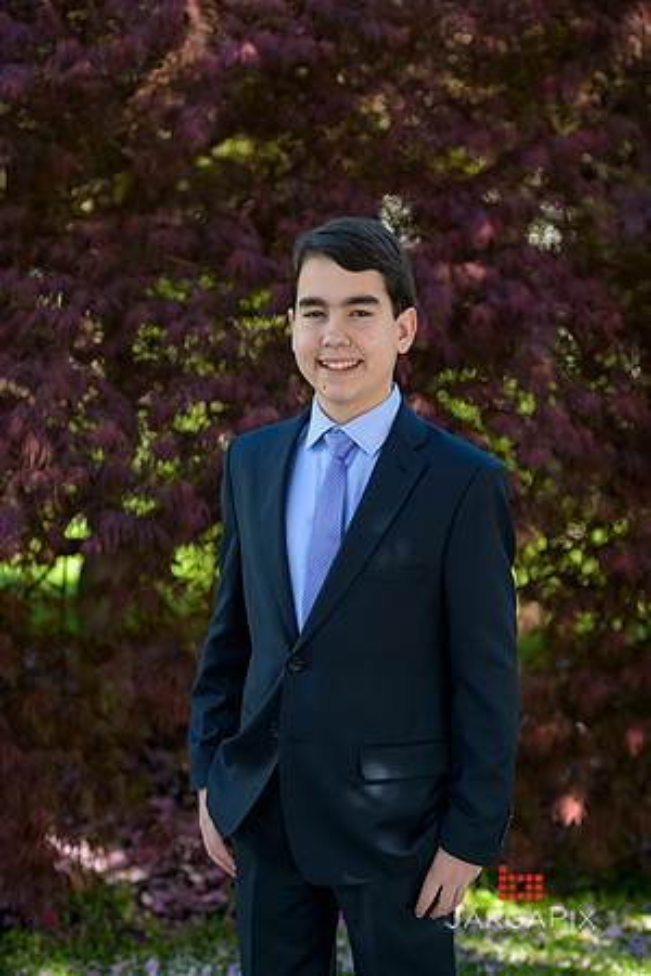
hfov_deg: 16.7
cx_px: 326
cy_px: 488
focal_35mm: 82
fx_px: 2224
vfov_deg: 24.8
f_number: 3.2
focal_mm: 82
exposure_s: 1/1600
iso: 400
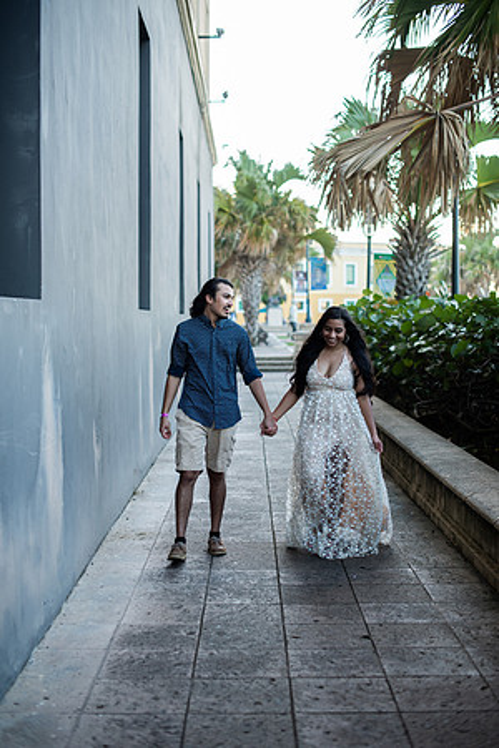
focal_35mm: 50
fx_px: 1040
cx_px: 250
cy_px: 374
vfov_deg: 39.6
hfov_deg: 27.0
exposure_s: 1/125
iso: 100
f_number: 2.2
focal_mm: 50
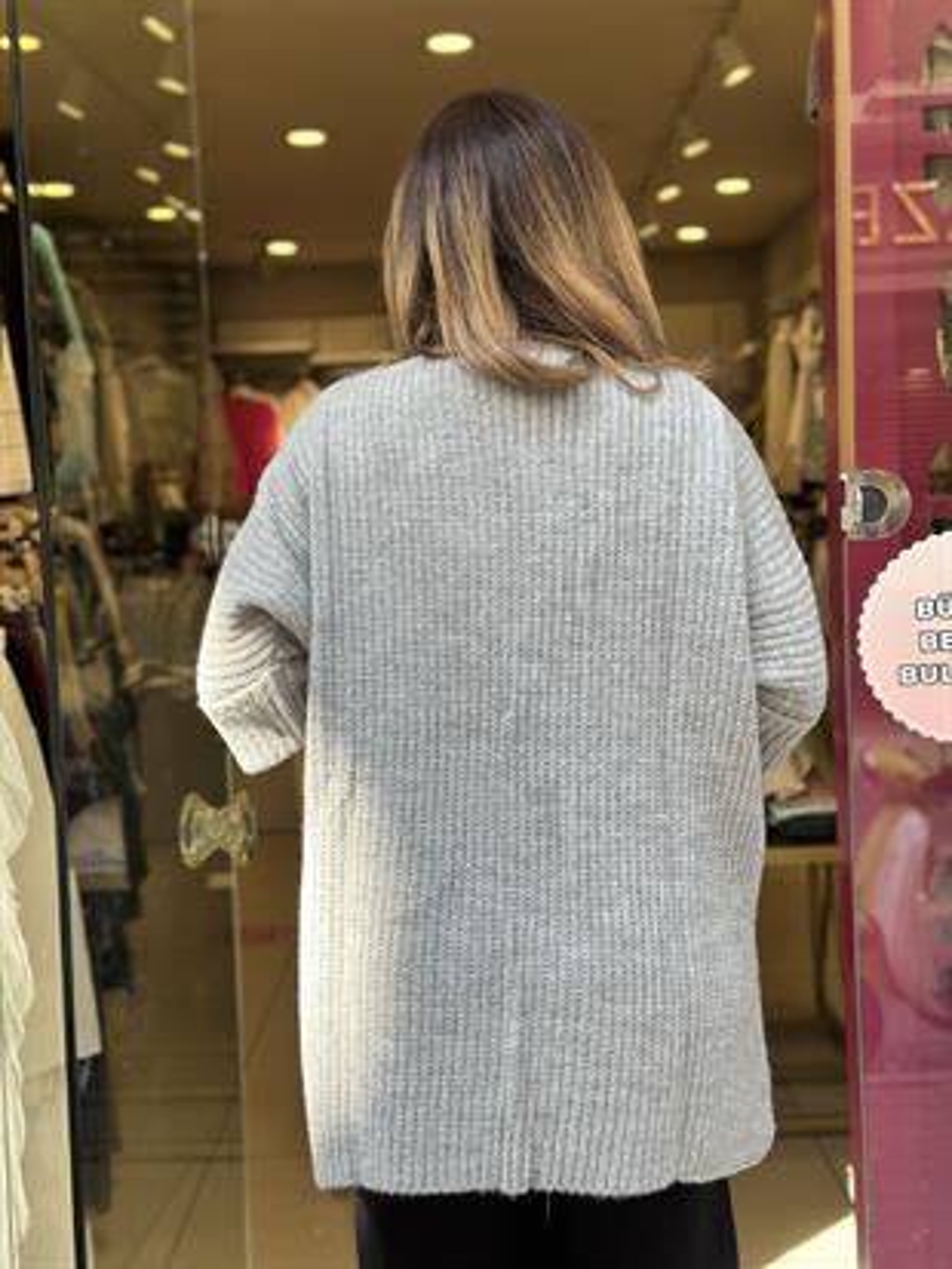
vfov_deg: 39.6
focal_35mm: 48
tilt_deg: -3.9
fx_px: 1759
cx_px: 476
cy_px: 634
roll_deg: +1.6
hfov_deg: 30.3
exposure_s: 1/404
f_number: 1.78
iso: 80
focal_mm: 6.86
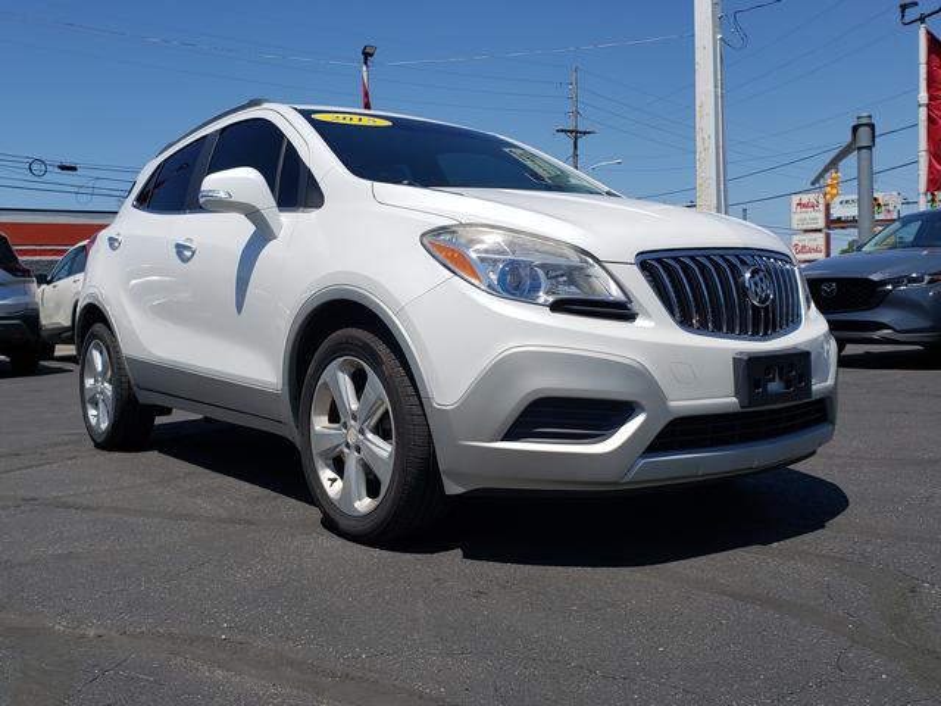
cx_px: 470
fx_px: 707
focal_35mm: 26
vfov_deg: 53.1
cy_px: 353
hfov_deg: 67.3
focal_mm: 4.3
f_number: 2.4
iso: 50
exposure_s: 1/2657
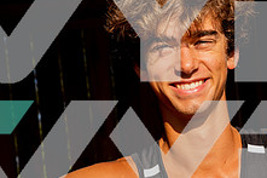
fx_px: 1052
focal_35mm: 142
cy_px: 165
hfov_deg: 14.4
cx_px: 215
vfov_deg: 9.6
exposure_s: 1/200
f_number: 8
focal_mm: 54
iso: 200
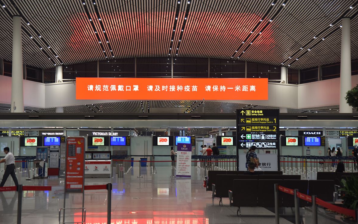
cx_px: 179
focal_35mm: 72
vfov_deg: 18.1
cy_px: 112
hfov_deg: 28.6
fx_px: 702
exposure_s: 1/40
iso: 800
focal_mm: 70
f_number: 4.5
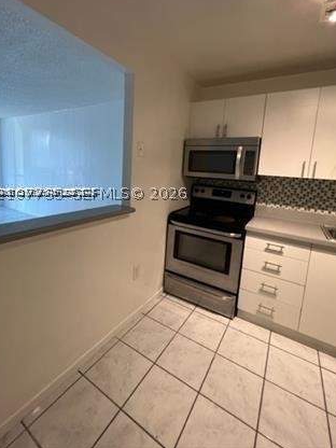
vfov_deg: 97.5
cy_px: 193
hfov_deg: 81.7
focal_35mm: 15
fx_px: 194
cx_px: 166
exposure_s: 1/60
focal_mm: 1.57
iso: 250
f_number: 1.8
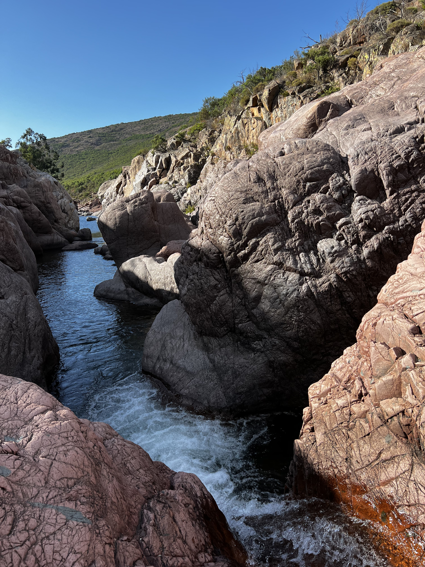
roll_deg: +3.4
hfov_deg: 53.1
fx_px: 426
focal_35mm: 26
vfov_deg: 67.3
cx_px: 212
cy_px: 284
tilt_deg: -11.3
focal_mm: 5.7
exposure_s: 1/2123
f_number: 1.5
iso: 50
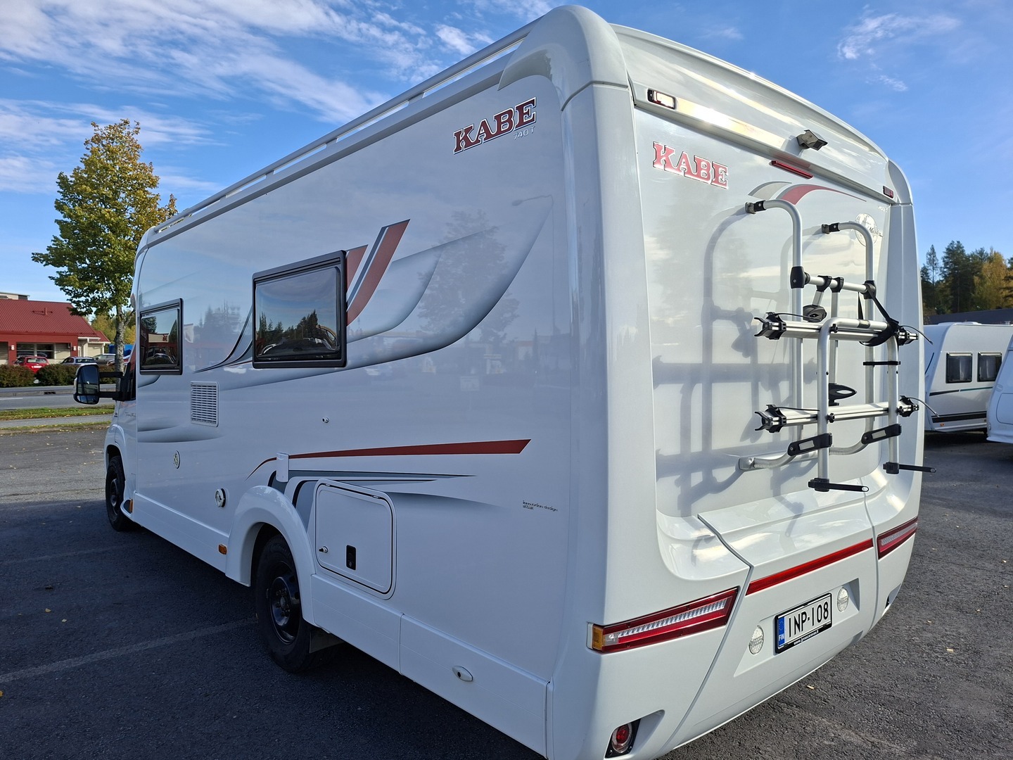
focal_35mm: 23
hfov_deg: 73.9
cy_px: 380
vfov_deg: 58.9
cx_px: 506
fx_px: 673
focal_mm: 5.54
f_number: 1.8
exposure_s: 1/1236
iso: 50
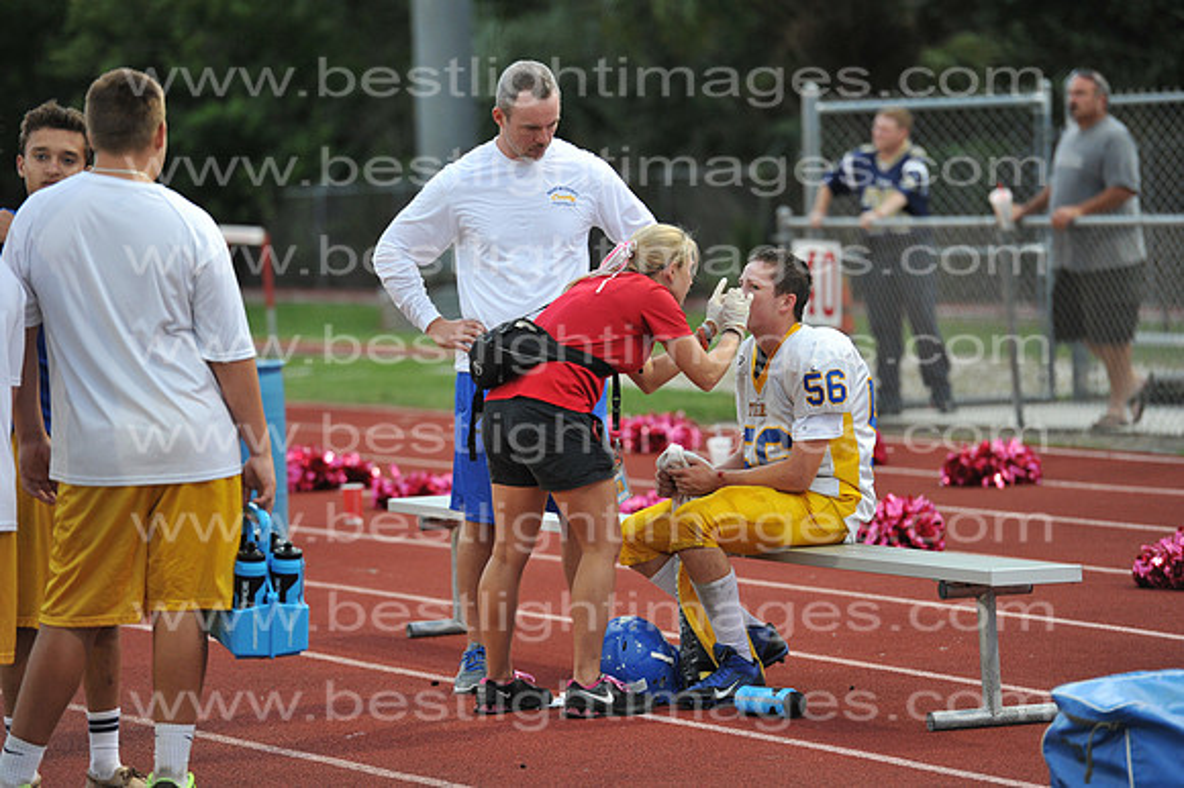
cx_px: 592
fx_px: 6574
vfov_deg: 6.9
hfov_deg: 10.3
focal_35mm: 200
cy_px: 394
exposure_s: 1/160
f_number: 3.5
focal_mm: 200
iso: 2000
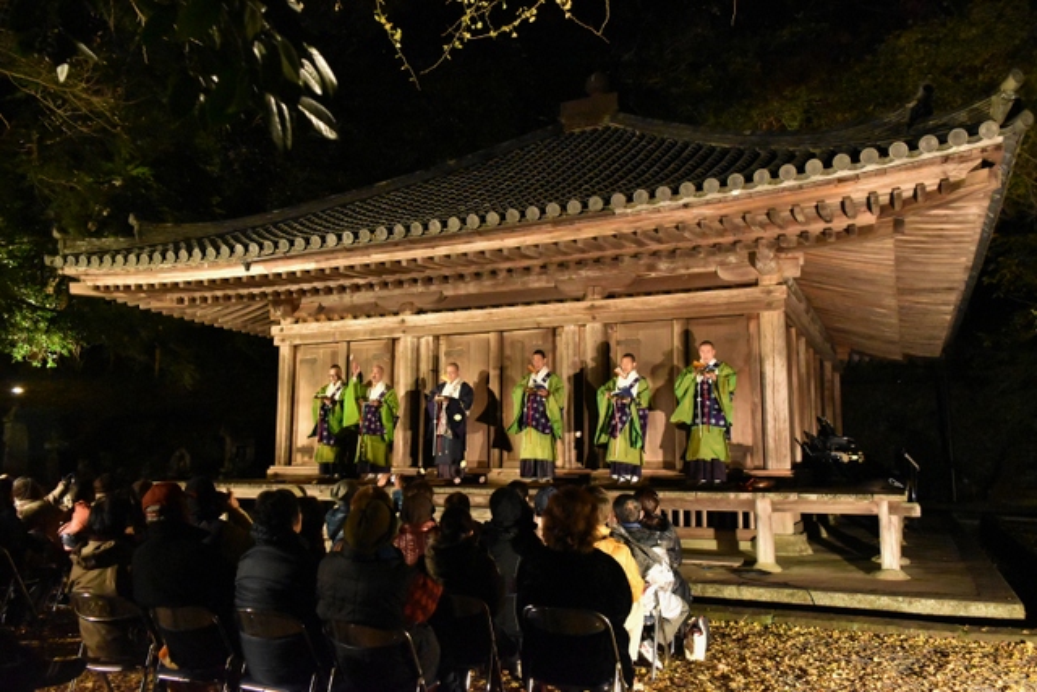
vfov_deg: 48.0
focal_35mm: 27
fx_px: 778
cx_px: 518
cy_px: 346
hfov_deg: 67.4
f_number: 4.5
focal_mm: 18
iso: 10000
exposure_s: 1/80
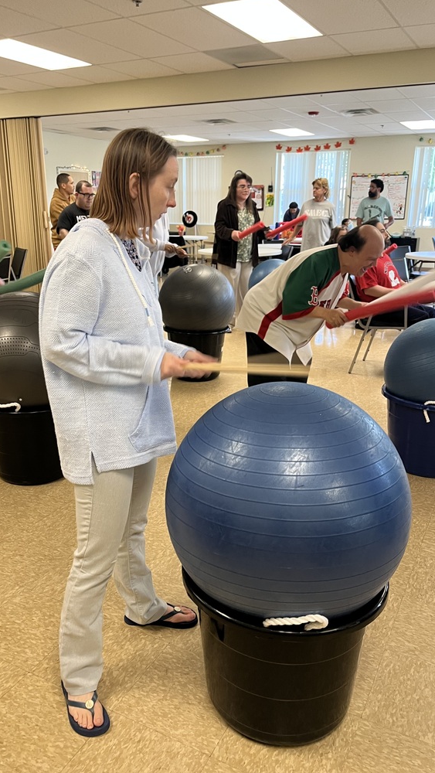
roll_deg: +3.0
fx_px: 594
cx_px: 195
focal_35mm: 29
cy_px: 390
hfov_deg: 40.2
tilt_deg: -23.0
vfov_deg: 66.1
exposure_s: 1/60
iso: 100
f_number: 1.6
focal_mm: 5.1
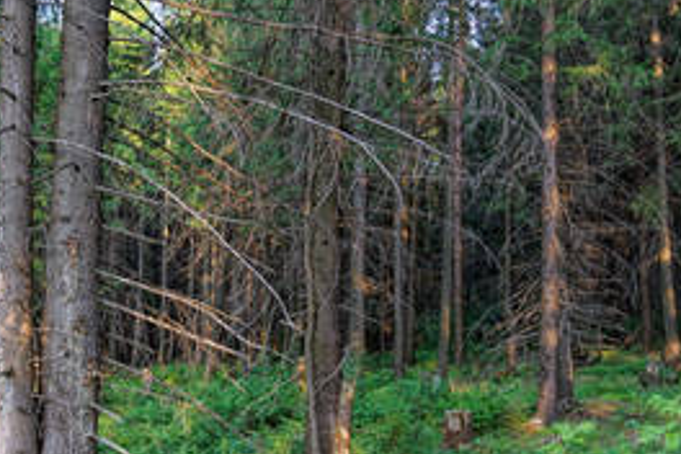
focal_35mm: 46
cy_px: 346
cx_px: 276
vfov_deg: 28.8
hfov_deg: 42.6
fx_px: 870
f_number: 3.5
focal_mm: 18
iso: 100
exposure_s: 1/30
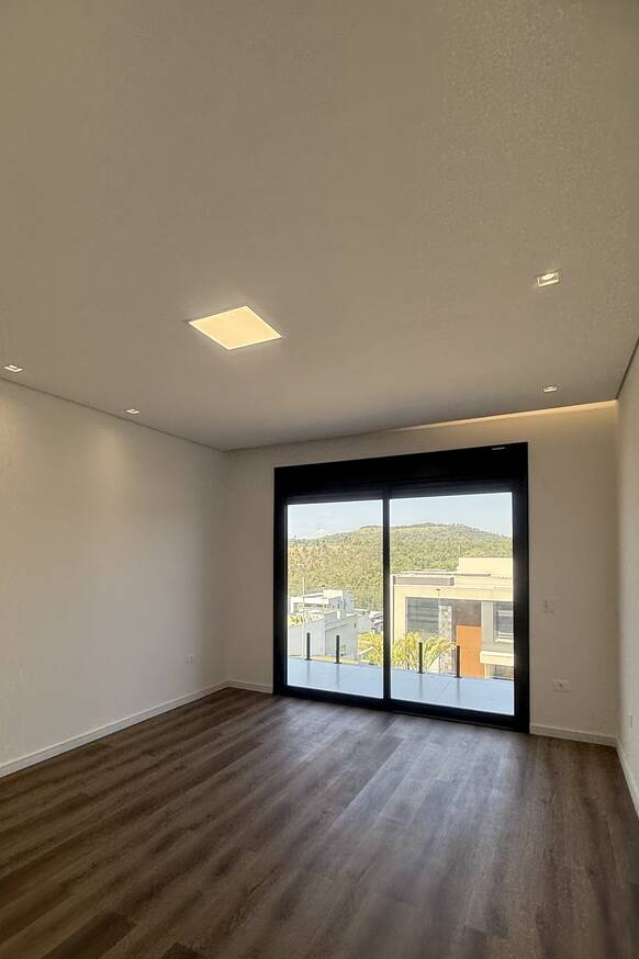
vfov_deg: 89.3
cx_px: 295
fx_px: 480
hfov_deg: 67.2
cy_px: 554
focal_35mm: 18
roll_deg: +0.3
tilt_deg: +1.4
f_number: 2.2
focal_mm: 2.22
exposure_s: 1/465
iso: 64
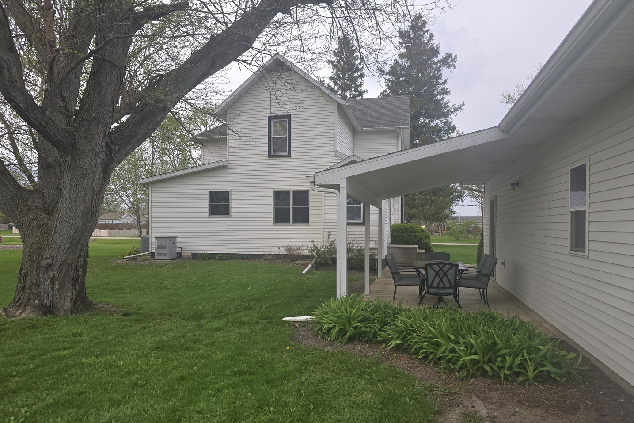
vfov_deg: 53.0
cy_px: 235
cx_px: 316
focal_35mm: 24
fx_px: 423
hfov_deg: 73.7
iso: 12
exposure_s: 1/286
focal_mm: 6.3
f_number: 1.7
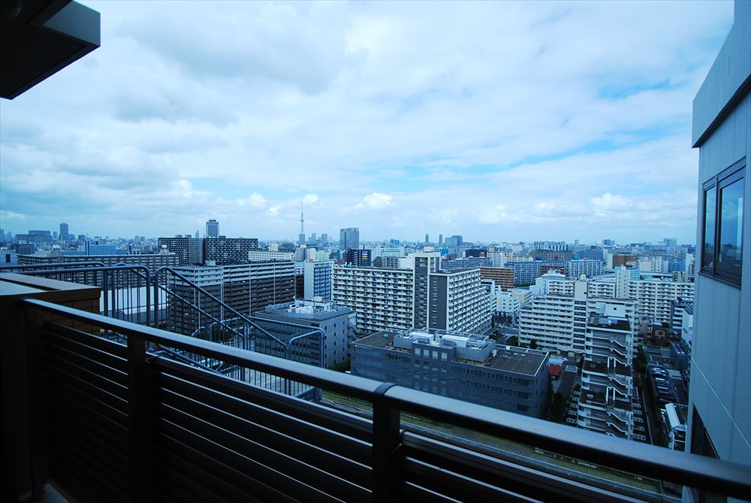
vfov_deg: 69.8
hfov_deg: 92.4
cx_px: 376
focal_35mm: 17
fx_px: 360
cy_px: 252
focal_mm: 11.5
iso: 100
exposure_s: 1/1000
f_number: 3.8
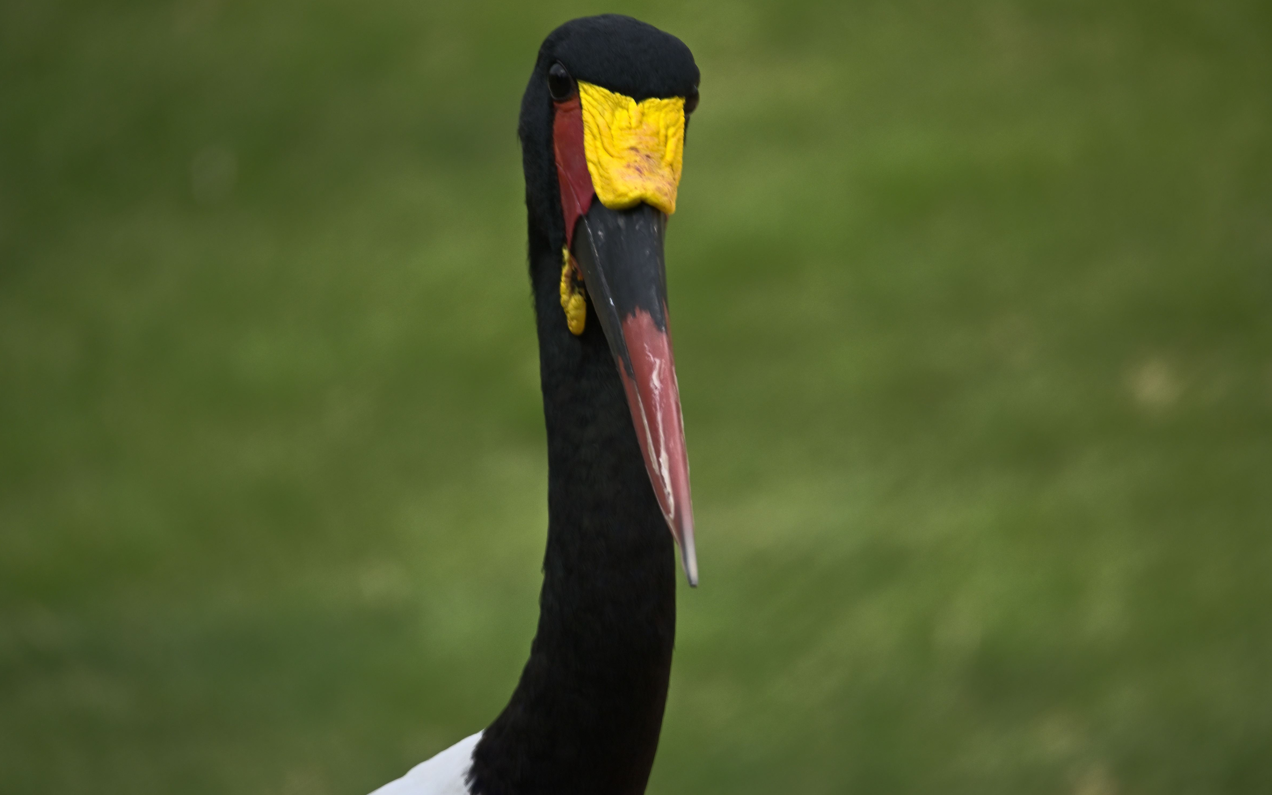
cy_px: 376
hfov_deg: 4.7
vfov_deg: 2.9
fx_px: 15565
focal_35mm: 449
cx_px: 681
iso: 400
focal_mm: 250
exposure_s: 1/1600
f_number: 6.3
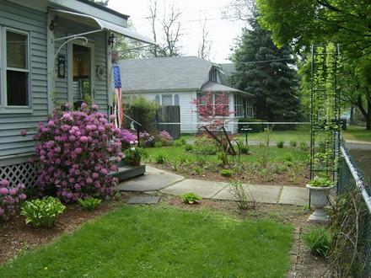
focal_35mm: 36
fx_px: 386
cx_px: 186
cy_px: 139
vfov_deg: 39.7
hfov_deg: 51.4
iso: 100
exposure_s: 1/310
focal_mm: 6
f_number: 4.7
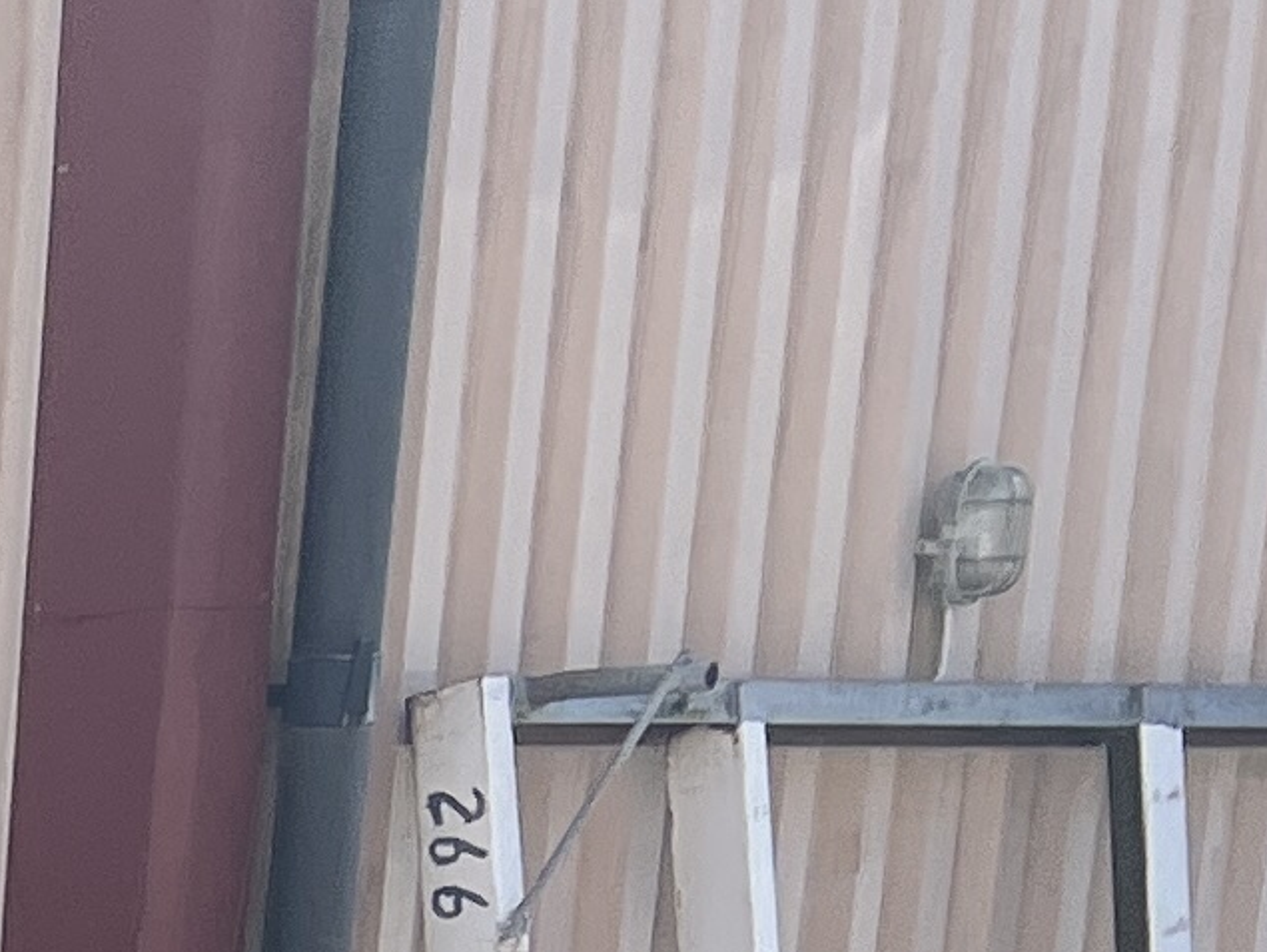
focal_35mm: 165
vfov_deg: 7.8
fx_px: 6043
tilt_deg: -13.8
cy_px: 2914
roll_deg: +3.1
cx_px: -2099
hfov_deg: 10.0
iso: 50
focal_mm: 5.7
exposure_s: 1/2695
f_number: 1.5
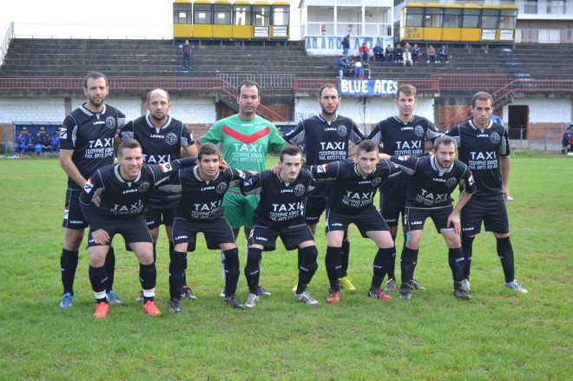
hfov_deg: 33.4
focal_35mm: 60
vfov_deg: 22.6
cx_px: 286
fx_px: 954
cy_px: 190
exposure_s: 1/500
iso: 1000
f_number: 5.3
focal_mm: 40
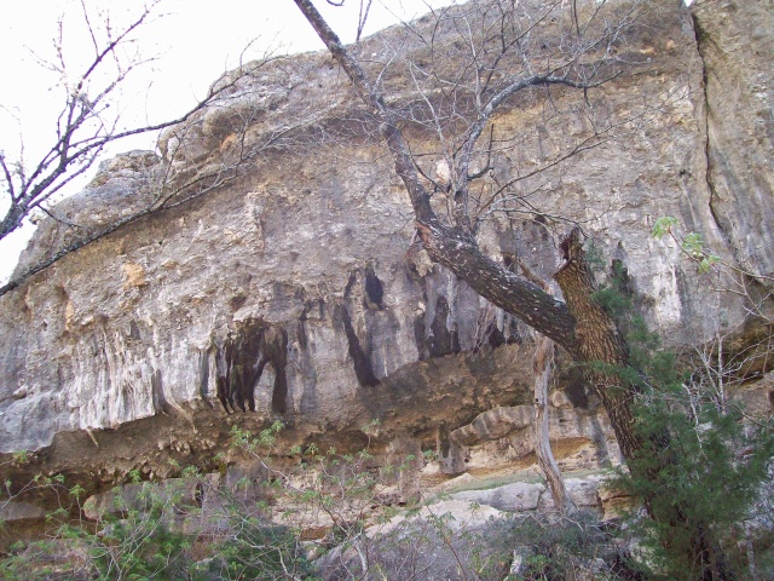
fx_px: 805
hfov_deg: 51.4
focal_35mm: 36
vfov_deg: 39.7
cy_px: 290
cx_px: 387
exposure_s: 1/151
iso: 200
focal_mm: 6
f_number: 2.7
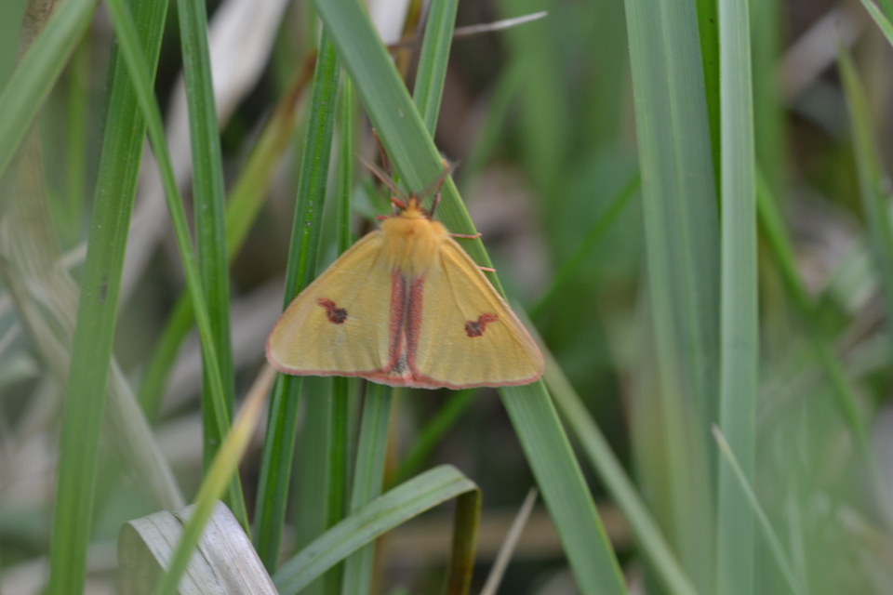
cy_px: 298
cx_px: 446
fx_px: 6883
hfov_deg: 7.4
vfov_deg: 5.0
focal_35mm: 278
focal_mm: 185
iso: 400
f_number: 6.3
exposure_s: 1/125
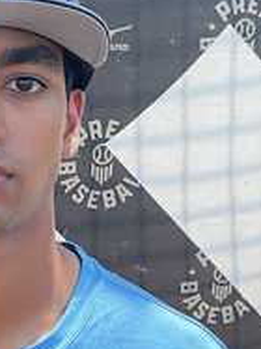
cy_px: 271
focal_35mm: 62
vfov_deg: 30.6
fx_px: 624
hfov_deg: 22.5
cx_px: -13
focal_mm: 3
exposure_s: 1/593
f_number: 1.8
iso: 16
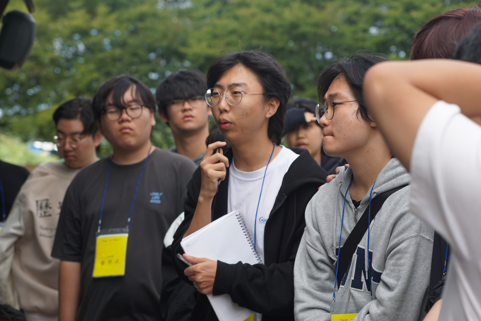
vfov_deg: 13.0
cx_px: 240
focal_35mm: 105
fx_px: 1403
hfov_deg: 19.5
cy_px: 160
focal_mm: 70
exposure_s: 1/250
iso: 100
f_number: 4
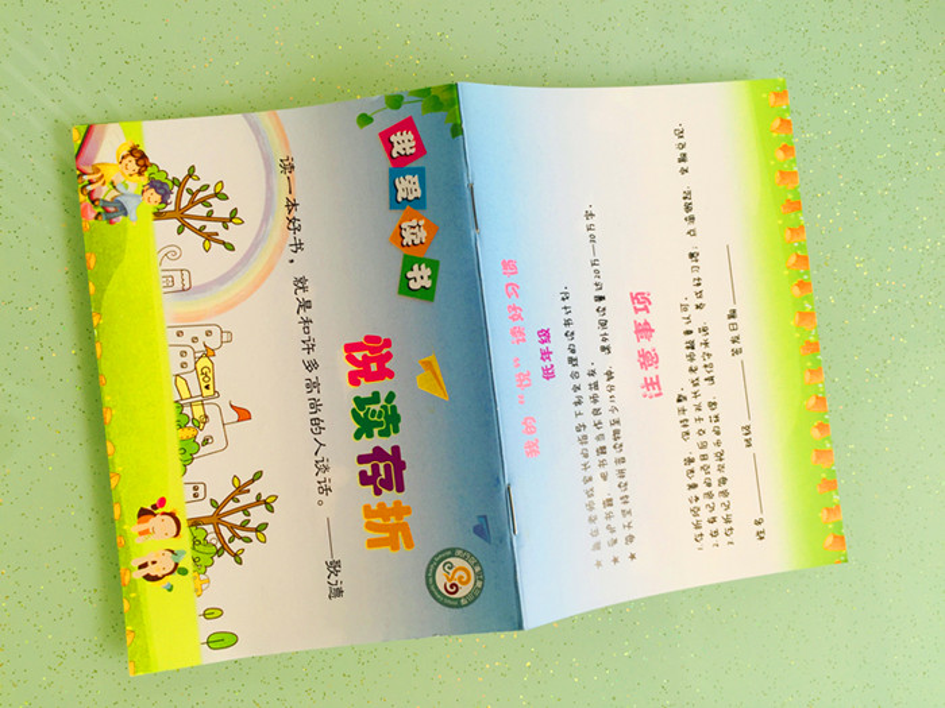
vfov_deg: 48.2
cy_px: 354
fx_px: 792
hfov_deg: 61.7
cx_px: 472
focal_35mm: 29
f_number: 2.2
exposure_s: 1/199
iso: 32
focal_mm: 4.15
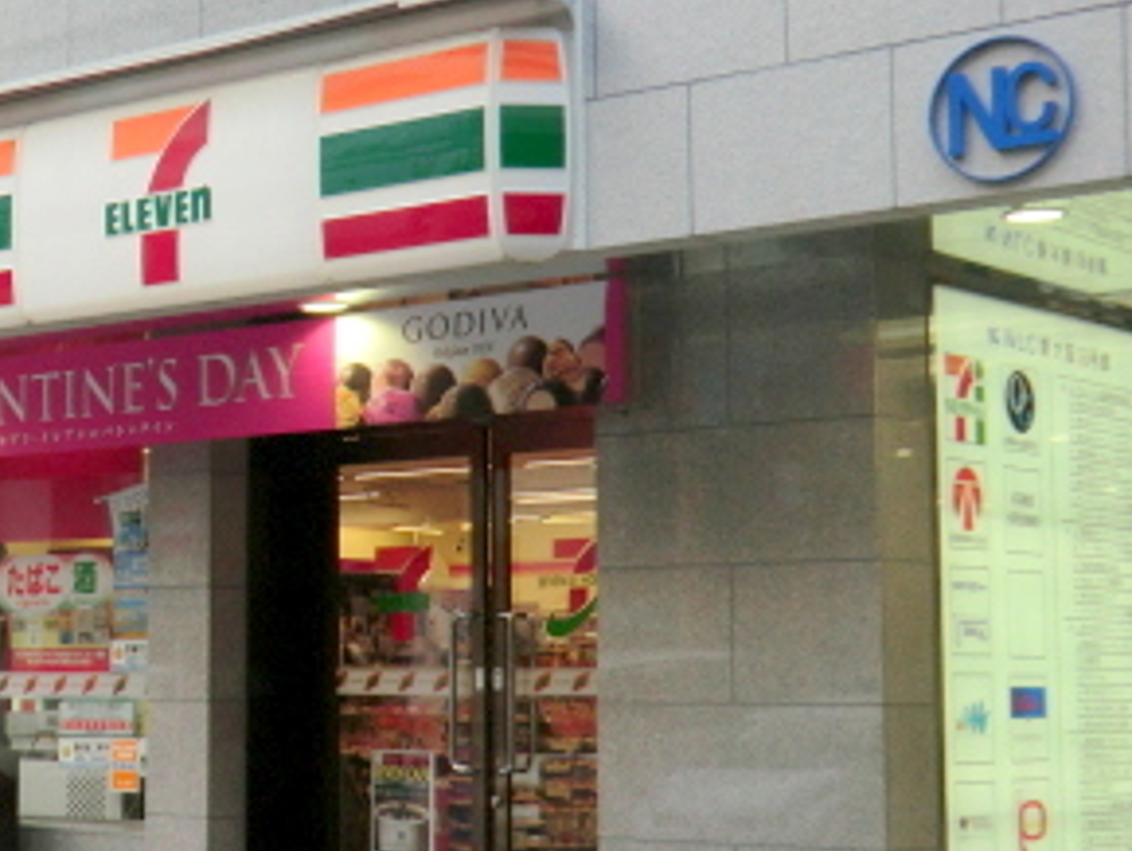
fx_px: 2455
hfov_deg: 24.6
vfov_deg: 19.7
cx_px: -35
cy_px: 426
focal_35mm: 75
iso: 80
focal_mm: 6.1
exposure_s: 1/60
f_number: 3.6
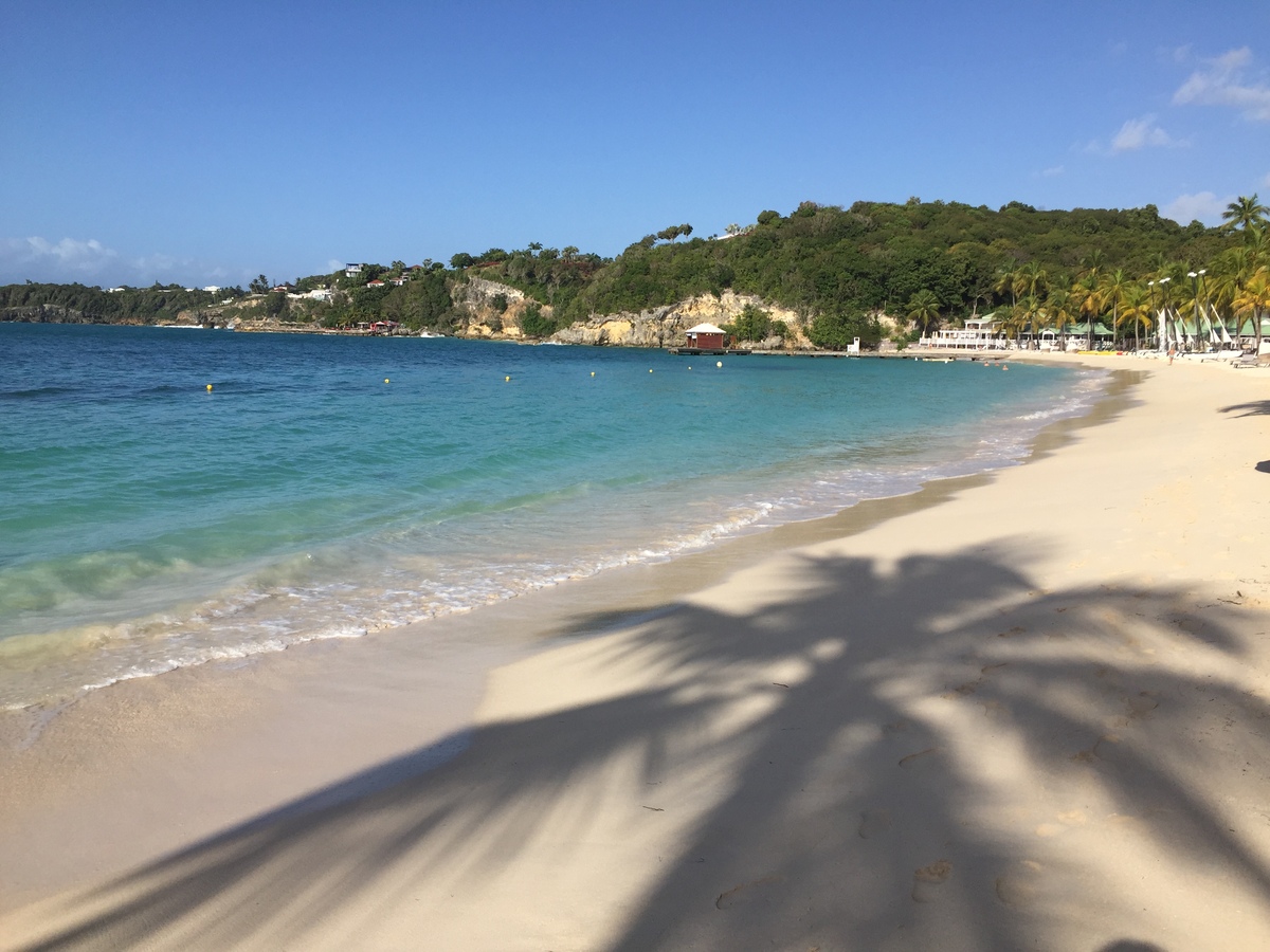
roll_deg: -2.7
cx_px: 635
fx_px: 1064
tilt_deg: -8.2
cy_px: 476
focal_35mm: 29
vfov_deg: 48.2
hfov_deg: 61.7
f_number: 2.2
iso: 32
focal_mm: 4.15
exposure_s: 1/2825
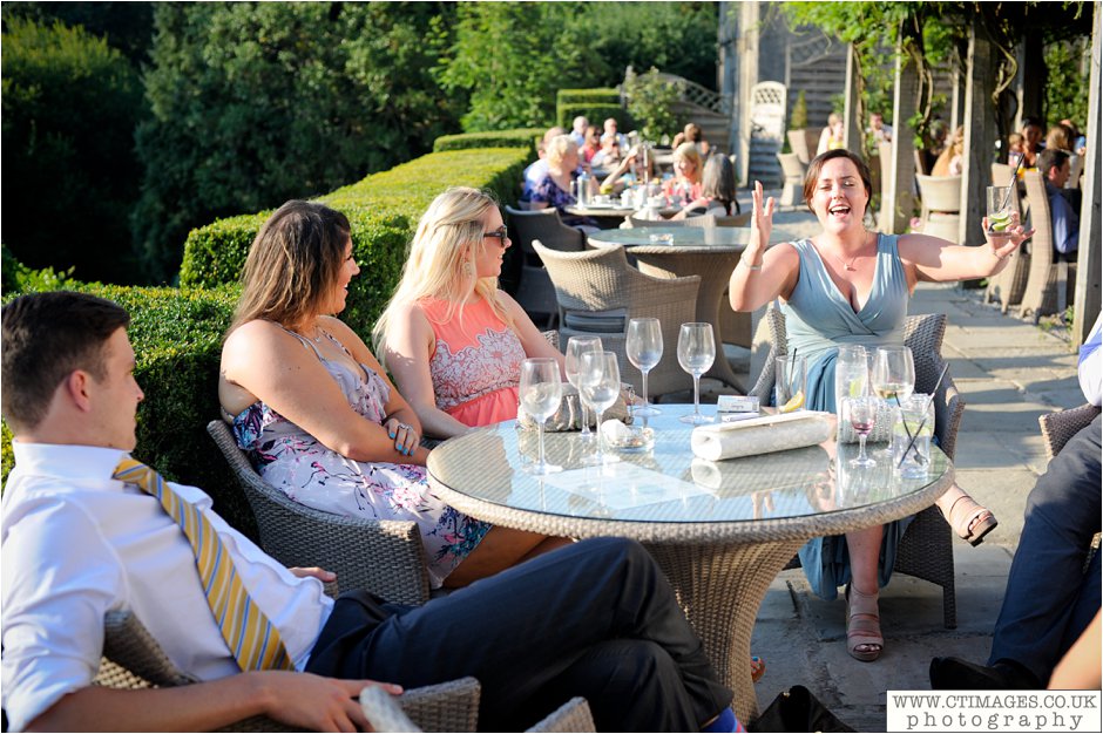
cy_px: 367
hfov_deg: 39.6
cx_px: 552
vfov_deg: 27.0
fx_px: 1531
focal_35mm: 50
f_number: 4.5
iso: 250
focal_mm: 50
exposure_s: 1/500
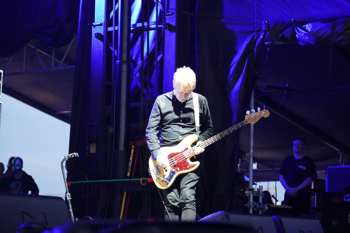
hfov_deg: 19.5
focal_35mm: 105
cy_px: 116
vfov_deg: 13.0
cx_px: 175
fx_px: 1021
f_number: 4
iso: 12800
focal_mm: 105
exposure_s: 1/100
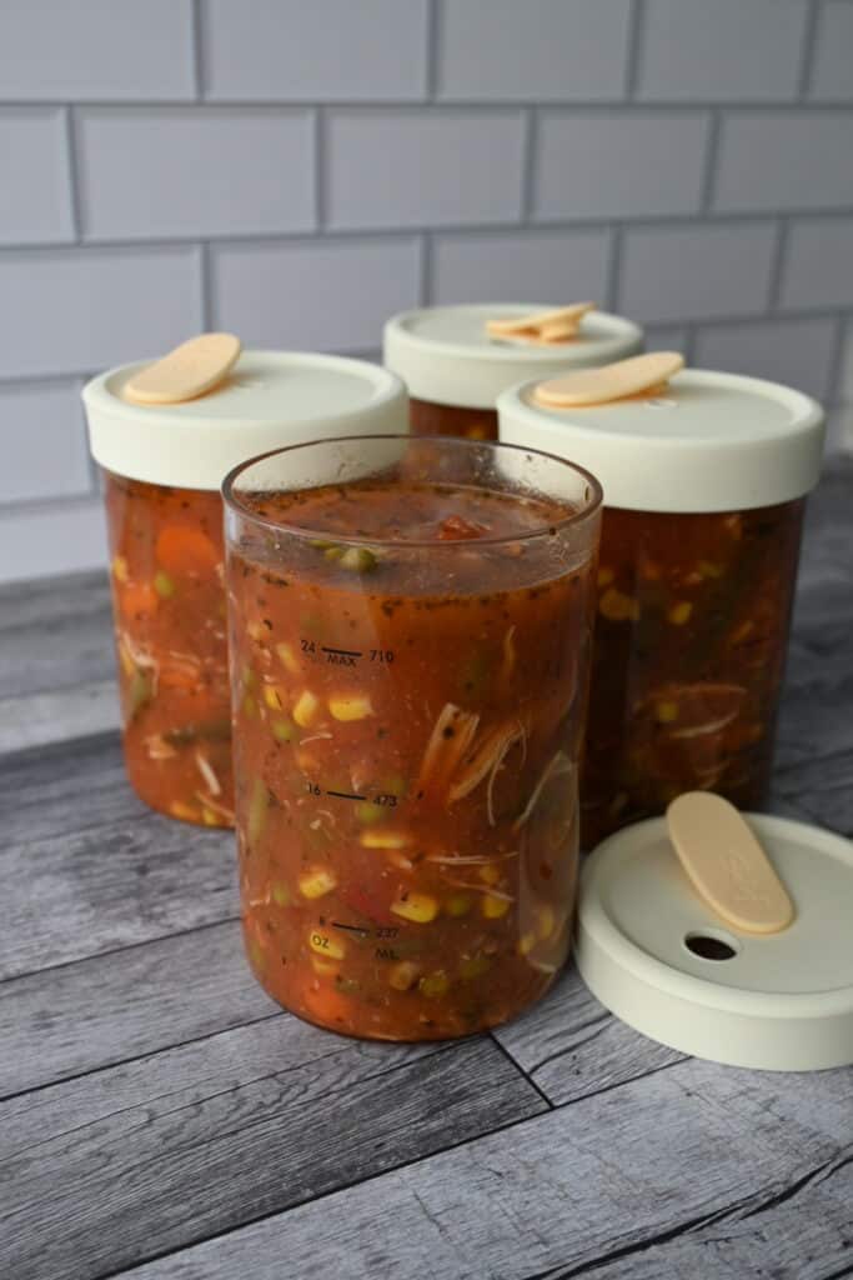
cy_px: 640
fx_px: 1306
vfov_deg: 52.2
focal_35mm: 37
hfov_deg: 36.2
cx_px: 426
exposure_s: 1/250
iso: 250
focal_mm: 24.5
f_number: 4.2
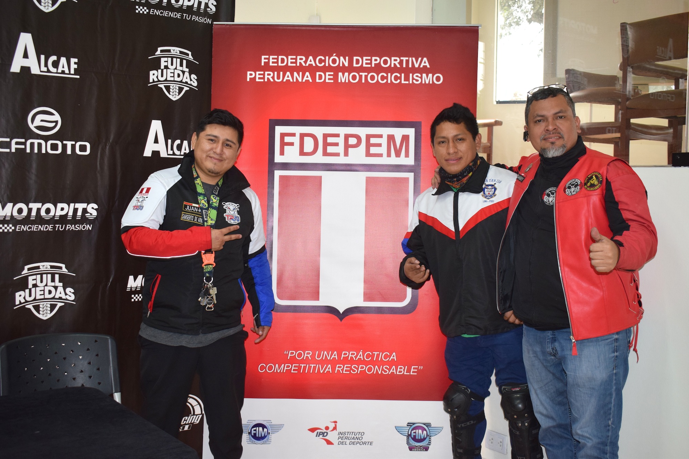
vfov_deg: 33.0
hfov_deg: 47.9
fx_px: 775
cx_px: 344
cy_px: 230
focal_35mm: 40
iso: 800
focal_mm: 27
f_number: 5
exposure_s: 1/100
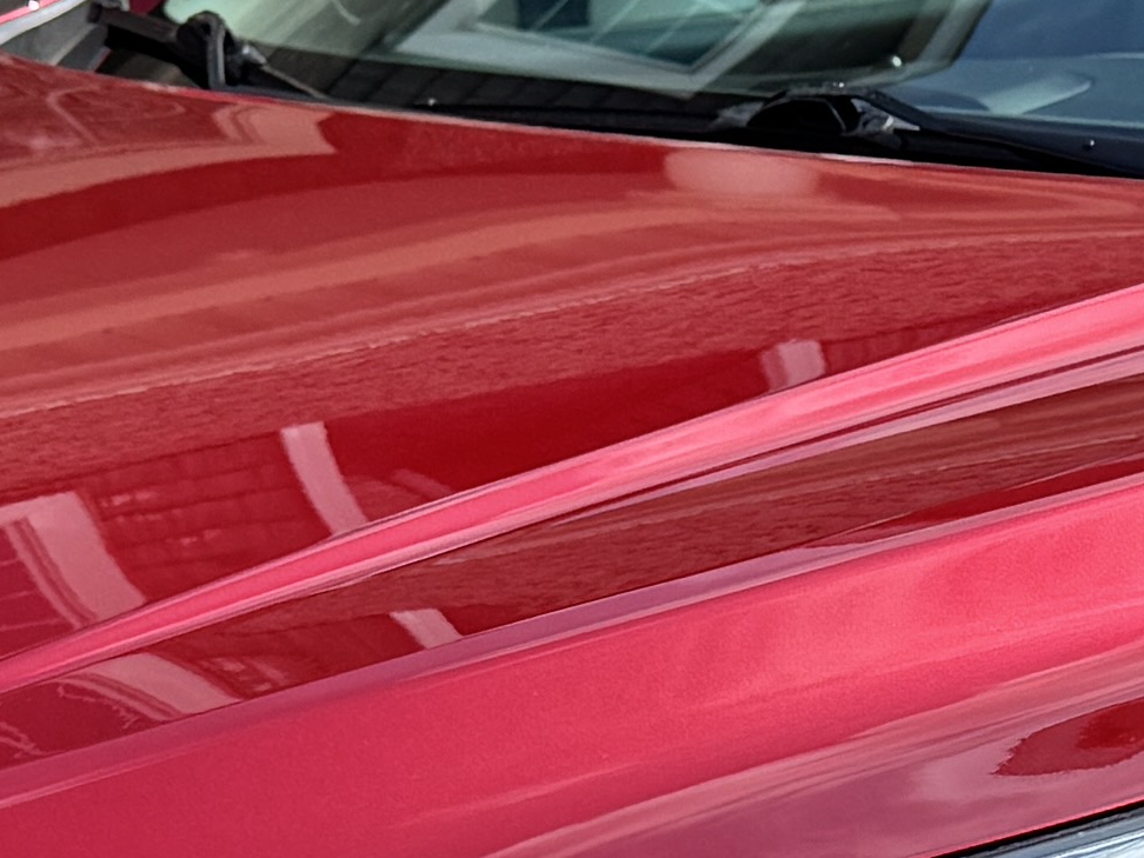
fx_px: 4660
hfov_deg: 13.9
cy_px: 1252
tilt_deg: -19.6
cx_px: 939
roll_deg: +1.2
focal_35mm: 141
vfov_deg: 10.2
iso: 80
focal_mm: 6.76
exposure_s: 1/3802
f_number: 1.78
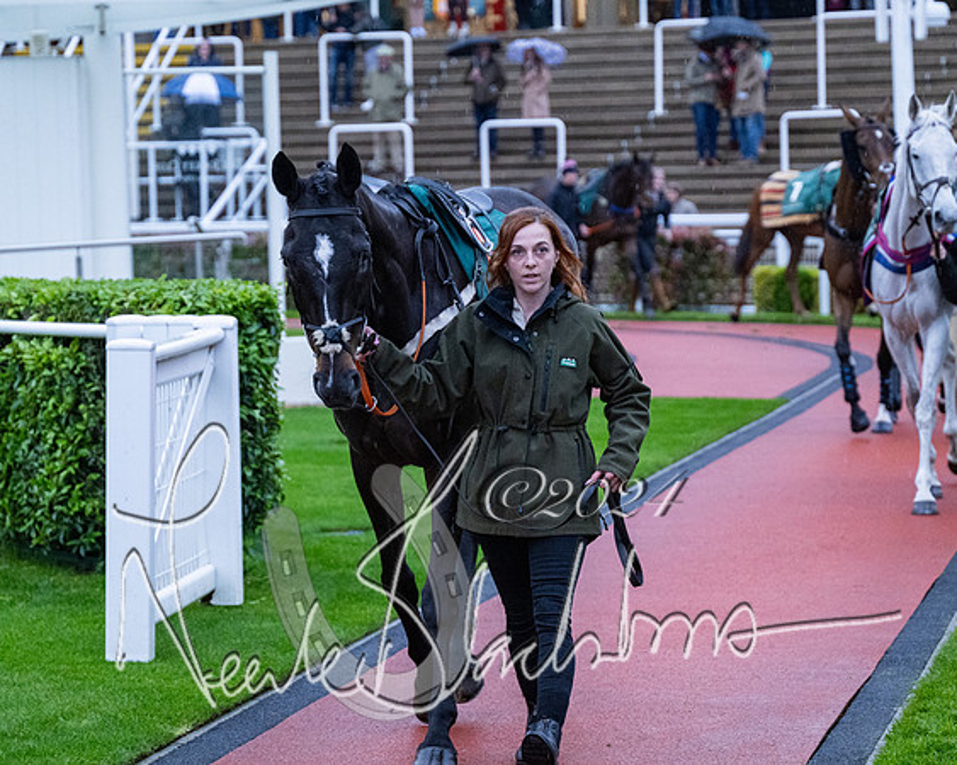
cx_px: 532
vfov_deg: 11.8
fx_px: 3693
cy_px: 422
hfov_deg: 14.8
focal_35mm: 130
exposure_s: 1/500
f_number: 4
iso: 3200
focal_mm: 98
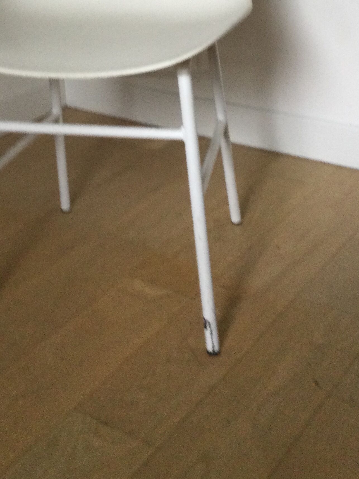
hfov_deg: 24.7
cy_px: 53
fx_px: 816
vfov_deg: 31.3
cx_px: 136
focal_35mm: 59
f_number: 2.4
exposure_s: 1/33
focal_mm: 3.3
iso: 125
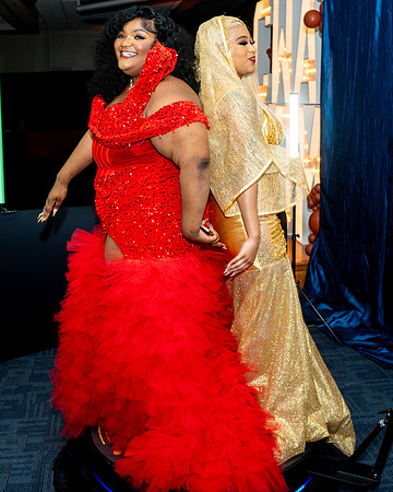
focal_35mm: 44
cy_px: 233
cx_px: 176
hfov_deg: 34.4
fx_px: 633
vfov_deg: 42.4
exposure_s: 1/125
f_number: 3.5
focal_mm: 28
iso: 500
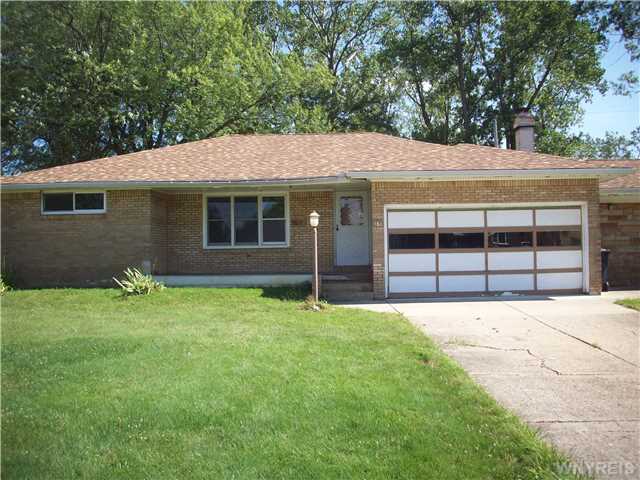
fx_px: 684
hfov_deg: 50.1
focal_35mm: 37
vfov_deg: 38.7
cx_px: 320
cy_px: 240
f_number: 5.6
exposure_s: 1/189
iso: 80
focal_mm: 6.2
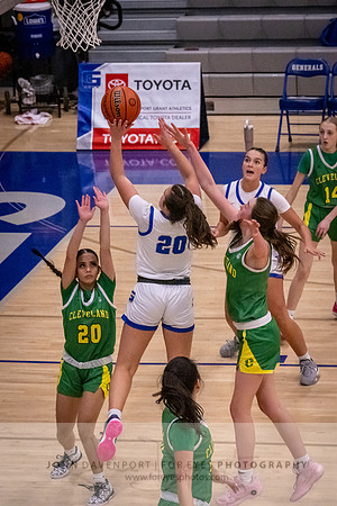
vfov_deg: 10.5
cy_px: 253
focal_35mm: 195
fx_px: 2738
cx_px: 168
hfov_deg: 7.0
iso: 14400
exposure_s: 1/1000
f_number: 6.3
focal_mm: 130
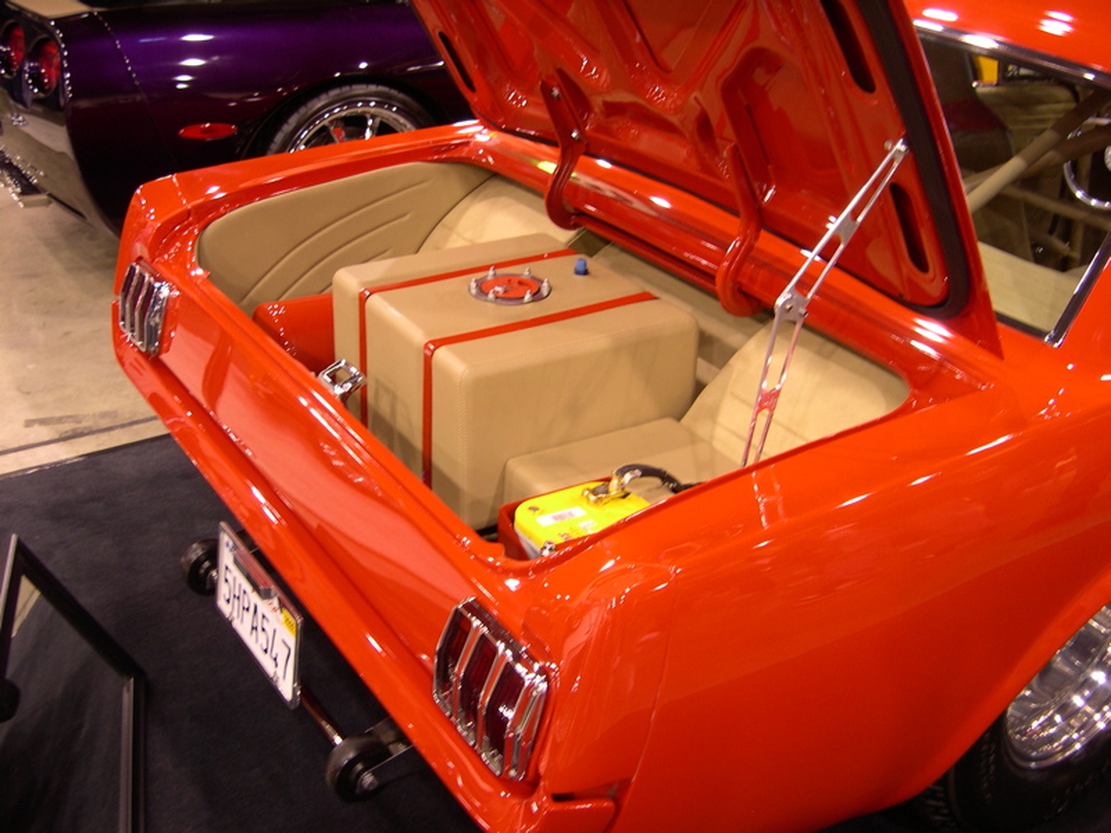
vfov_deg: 37.7
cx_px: 556
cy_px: 416
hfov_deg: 49.0
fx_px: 1220
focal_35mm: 38
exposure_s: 1/12.4
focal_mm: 8
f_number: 2.8
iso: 100
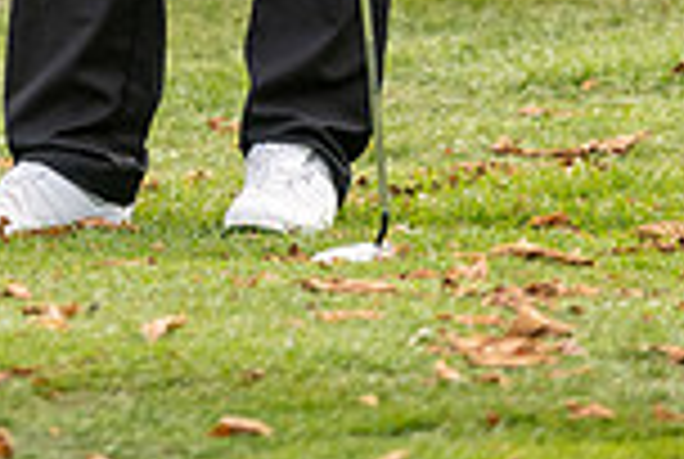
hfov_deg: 1.2
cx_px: -122
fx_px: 32649
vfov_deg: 0.8
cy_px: -389
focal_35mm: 1715
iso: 400
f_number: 4
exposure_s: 1/1250
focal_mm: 300
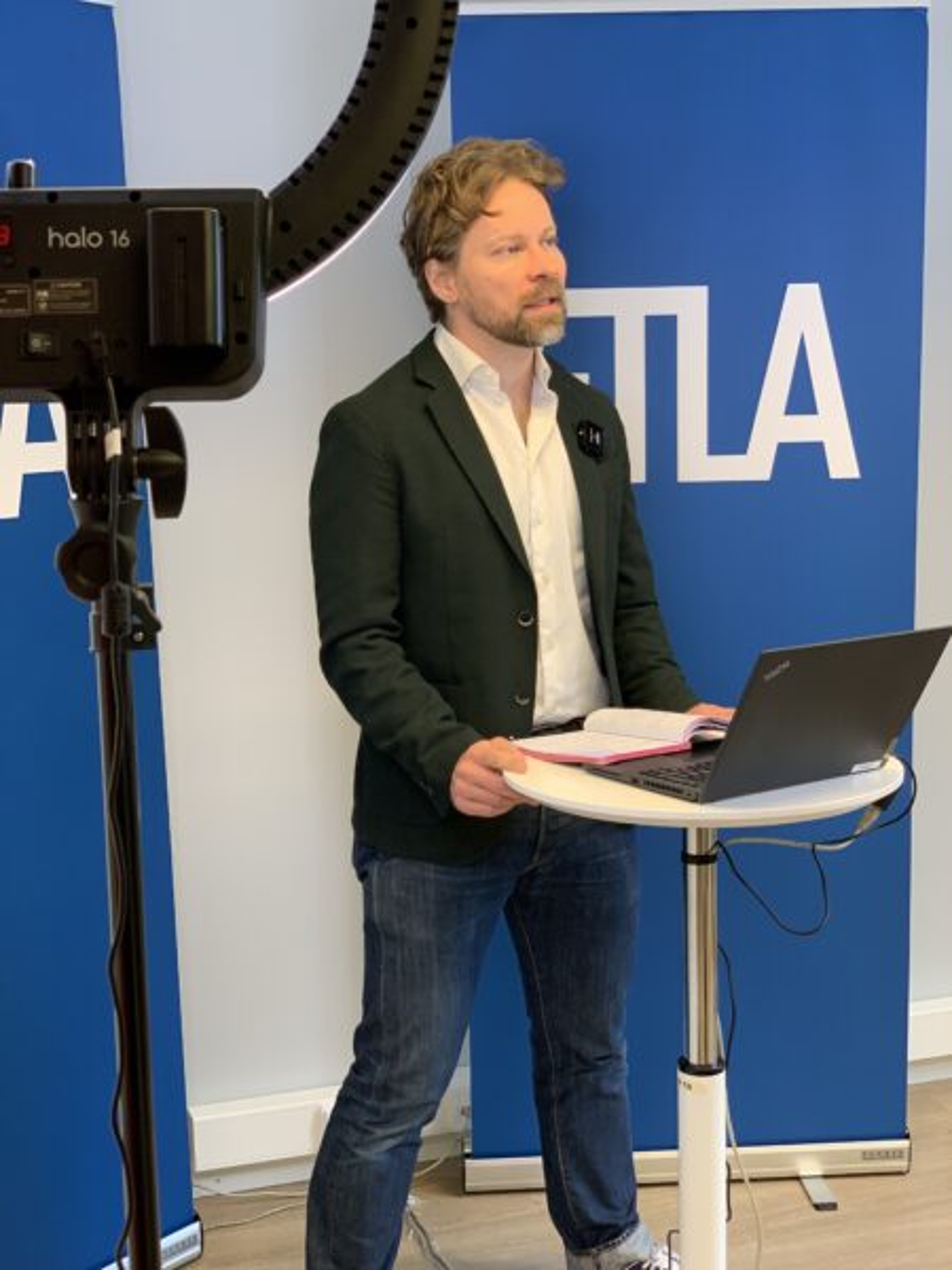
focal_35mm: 52
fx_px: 1907
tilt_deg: -7.6
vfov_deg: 36.8
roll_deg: +1.0
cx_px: 476
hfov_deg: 28.0
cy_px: 635
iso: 64
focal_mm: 6
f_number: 2.4
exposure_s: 1/50
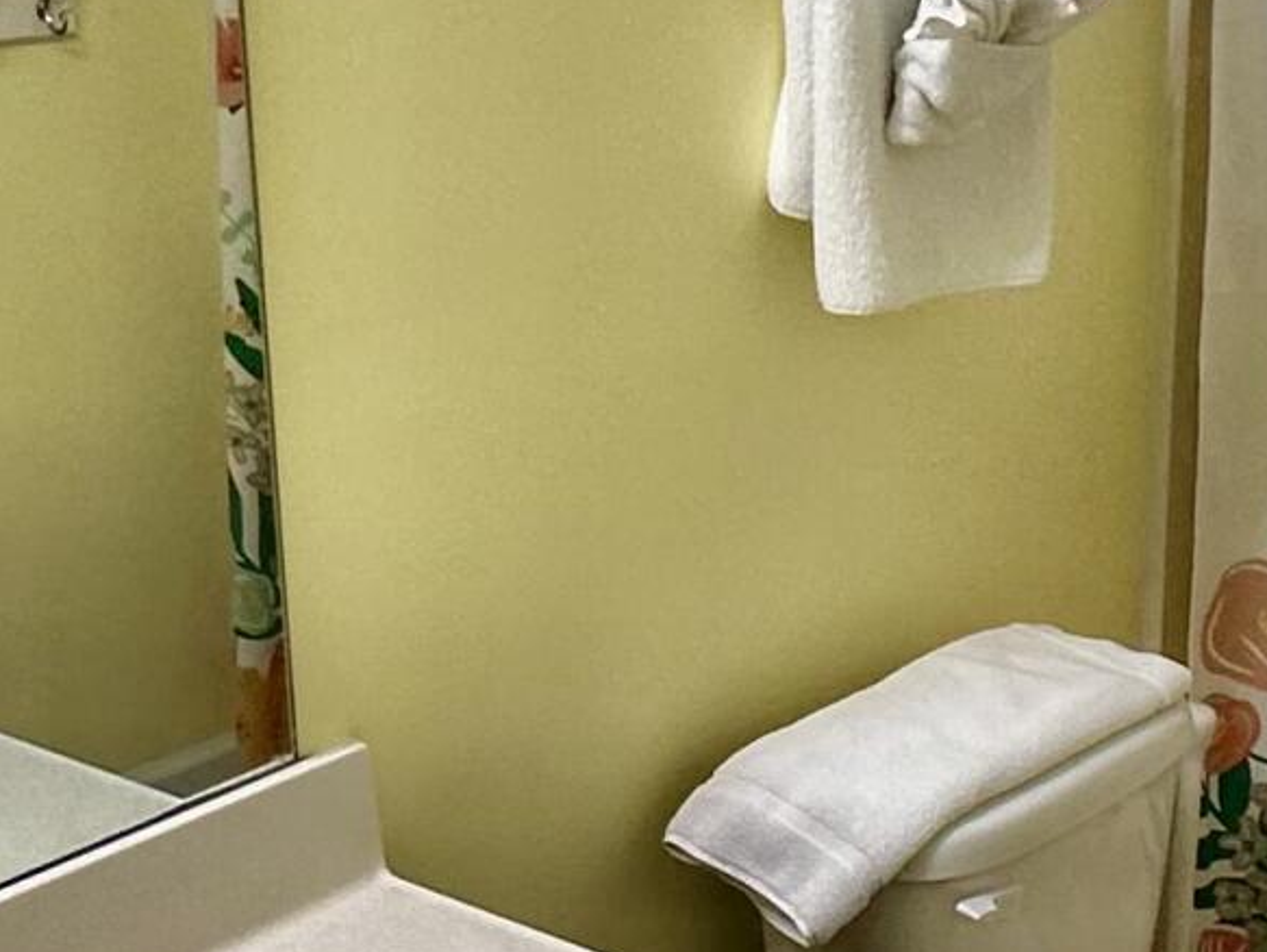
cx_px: 858
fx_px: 2637
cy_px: 609
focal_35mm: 72
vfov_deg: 20.4
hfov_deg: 26.8
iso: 200
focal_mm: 2.22
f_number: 2.2
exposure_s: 1/120
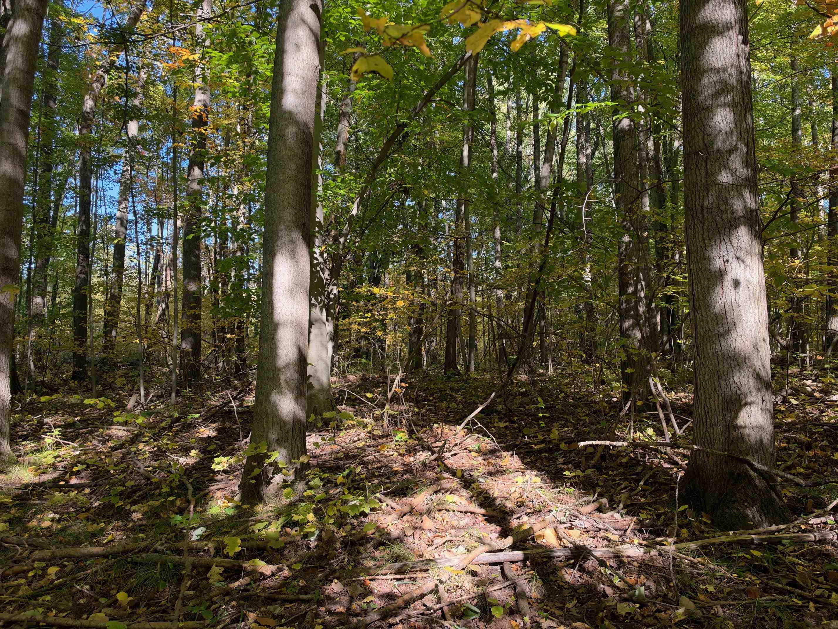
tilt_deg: +6.5
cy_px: 314
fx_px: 581
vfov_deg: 56.8
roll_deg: +2.1
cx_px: 419
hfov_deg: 71.6
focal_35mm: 24
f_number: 1.8
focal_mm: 6.93
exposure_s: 1/179
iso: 80
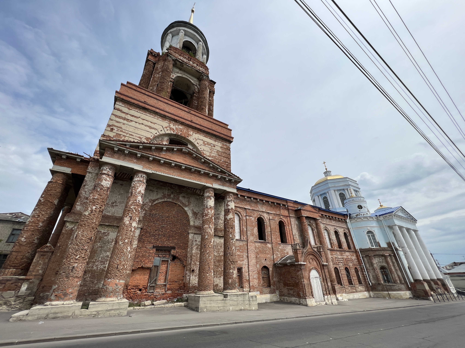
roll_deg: +1.7
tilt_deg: +29.1
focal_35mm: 13
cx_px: 232
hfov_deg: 106.2
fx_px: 175
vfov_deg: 89.9
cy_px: 174
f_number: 1.8
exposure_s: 1/2874
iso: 32
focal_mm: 1.57
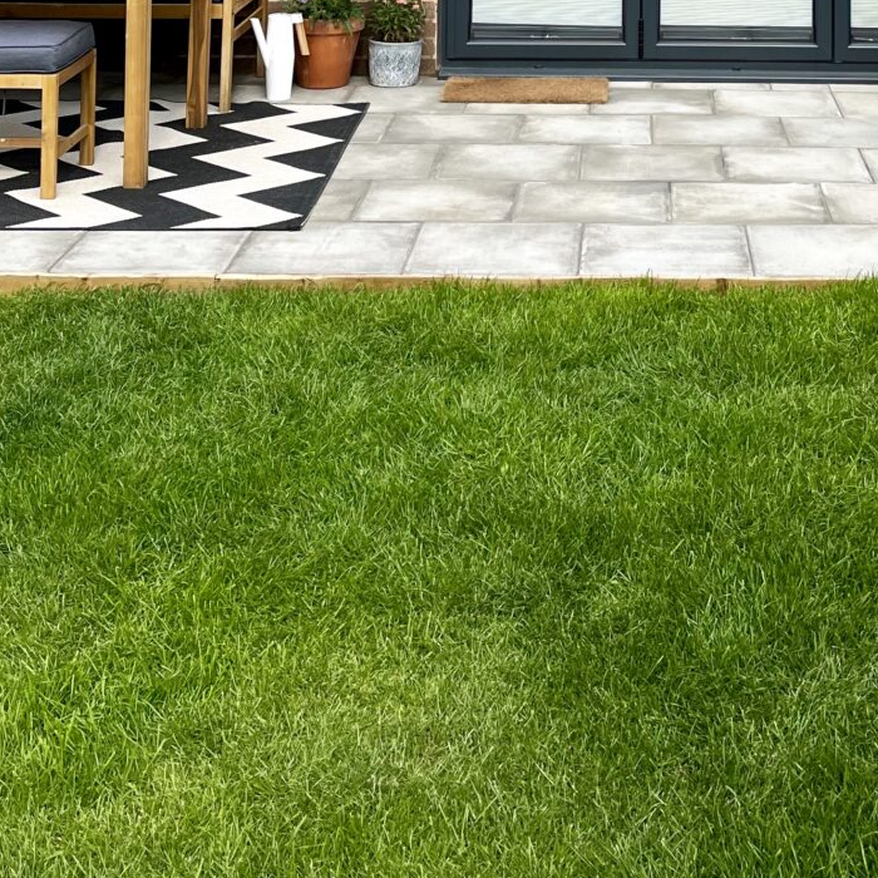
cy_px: -278
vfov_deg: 23.9
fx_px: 1808
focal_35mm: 63
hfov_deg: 27.1
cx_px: 606
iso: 50
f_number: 1.6
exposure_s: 1/2688
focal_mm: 5.1
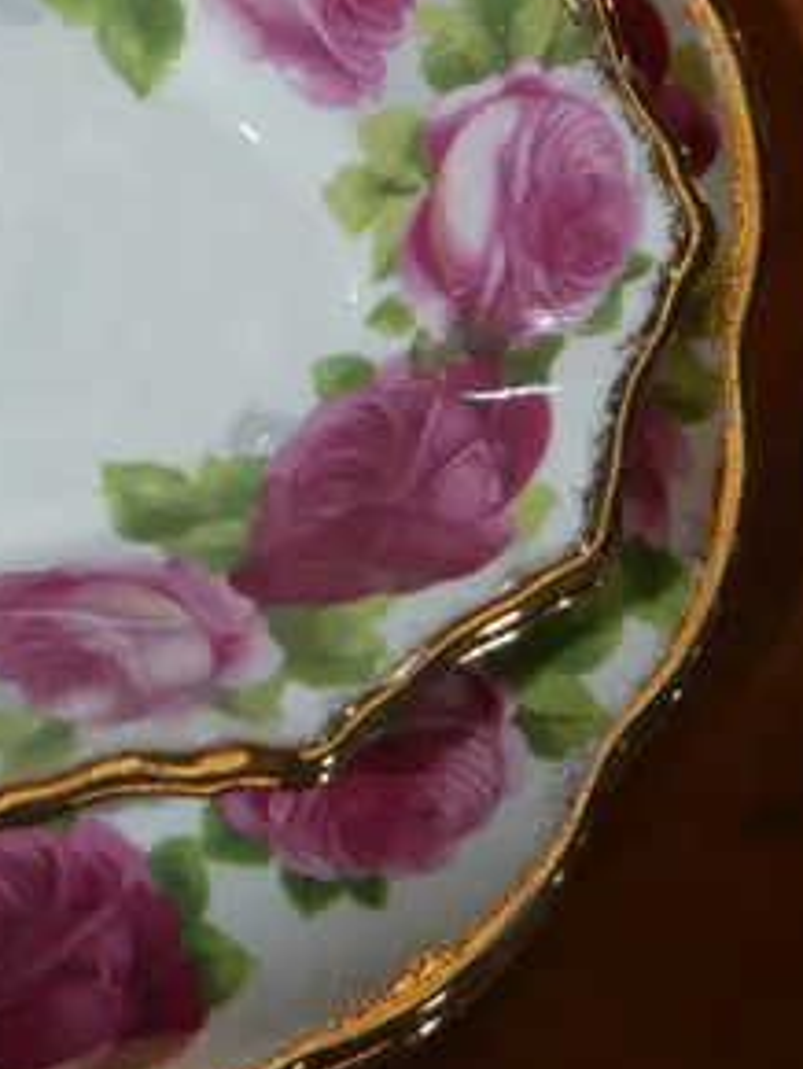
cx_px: -201
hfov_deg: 10.3
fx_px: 4355
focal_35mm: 141
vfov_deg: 13.3
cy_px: -476
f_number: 4.5
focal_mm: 20
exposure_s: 1/80
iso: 200
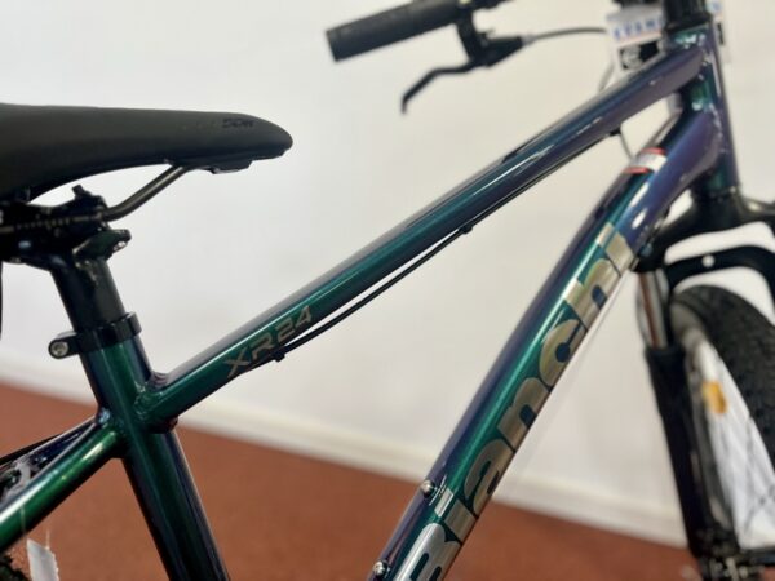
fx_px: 582
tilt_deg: -14.6
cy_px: 290
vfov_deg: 53.1
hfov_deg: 67.3
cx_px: 388
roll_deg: -4.9
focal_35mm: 26
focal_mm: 5.1
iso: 125
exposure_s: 1/100
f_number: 1.6
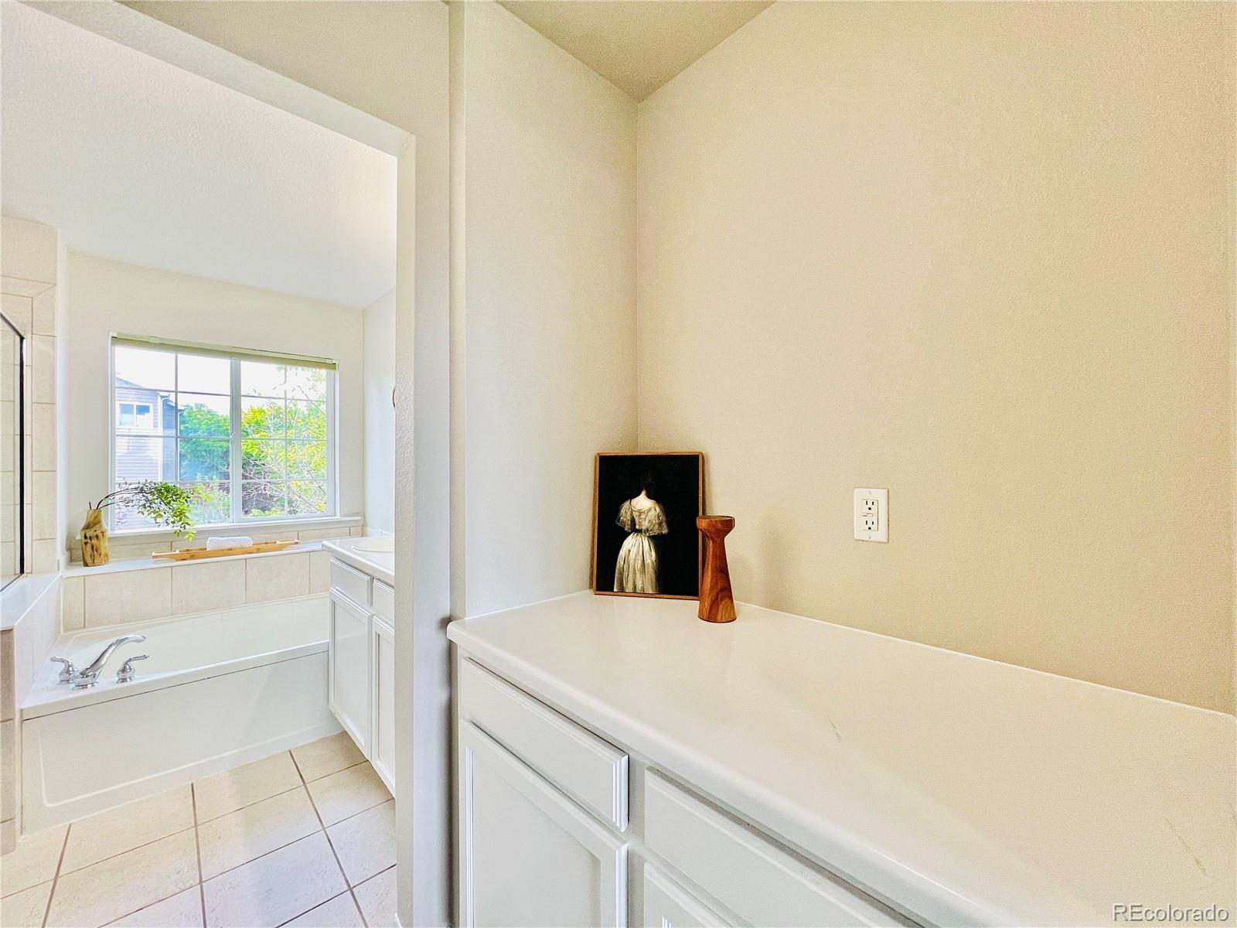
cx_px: 618
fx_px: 465
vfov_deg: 89.9
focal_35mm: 13
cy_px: 464
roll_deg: +0.5
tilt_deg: -0.2
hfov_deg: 106.2
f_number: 1.8
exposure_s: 1/120
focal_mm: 1.57
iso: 100
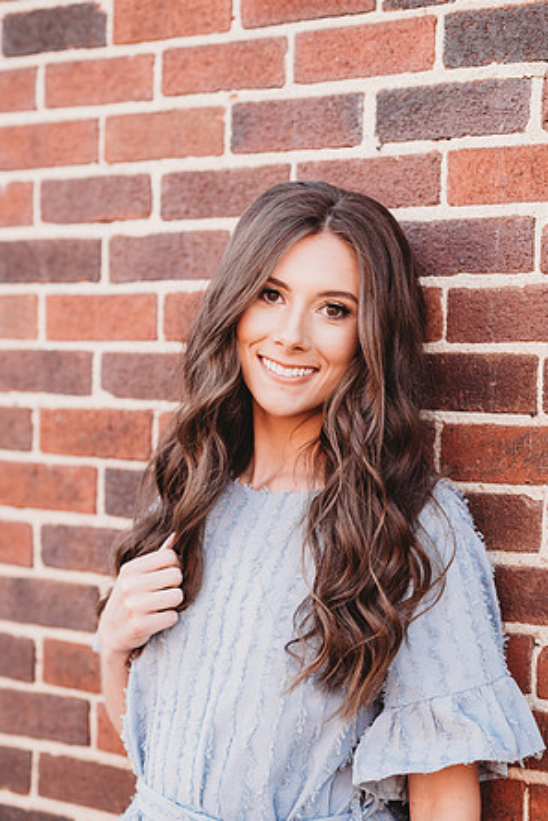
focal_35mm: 86
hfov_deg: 15.9
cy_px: 410
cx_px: 275
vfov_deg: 23.6
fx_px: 1962
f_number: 2.5
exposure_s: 1/160
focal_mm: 85
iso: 100
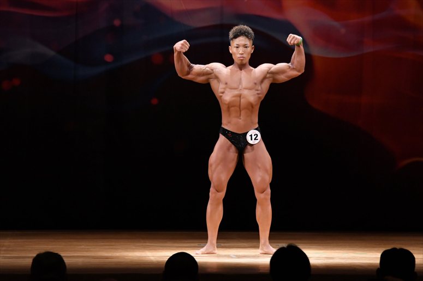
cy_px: 140
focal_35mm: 240
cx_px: 212
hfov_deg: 8.6
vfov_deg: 5.7
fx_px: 2819
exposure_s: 1/400
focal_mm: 160
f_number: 5.6
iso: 4000
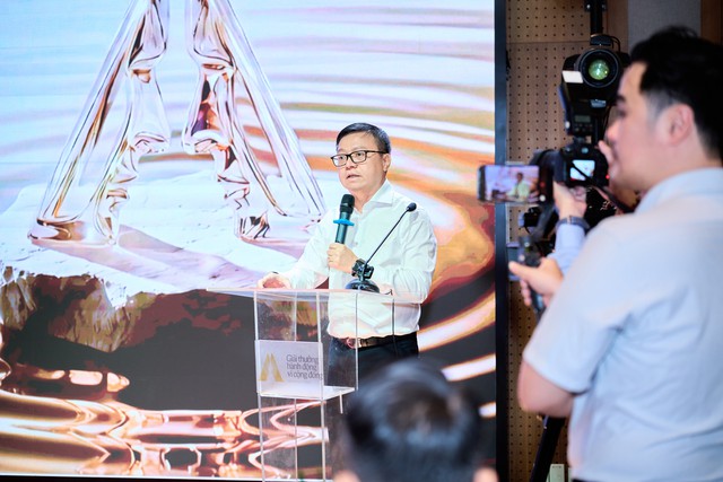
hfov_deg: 28.8
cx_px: 362
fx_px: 1406
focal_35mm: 70
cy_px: 241
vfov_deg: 19.5
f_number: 2.8
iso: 800
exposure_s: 1/200
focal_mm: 70
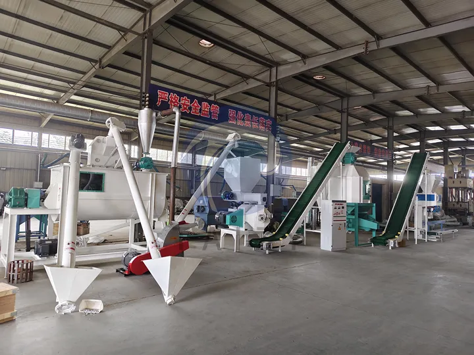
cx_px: 237
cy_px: 178
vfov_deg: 58.9
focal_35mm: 23
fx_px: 315
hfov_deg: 73.9
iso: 713
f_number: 1.88
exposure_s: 1/50
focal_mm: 5.56
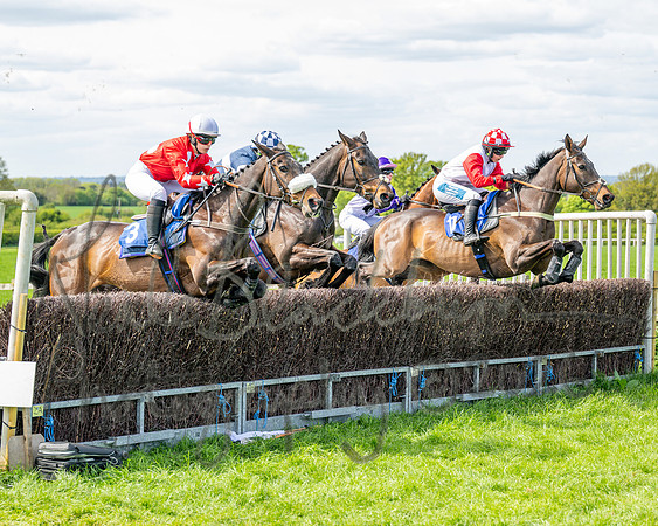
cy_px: 279
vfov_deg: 17.2
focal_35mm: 89
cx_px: 315
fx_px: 1741
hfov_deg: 21.4
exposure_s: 1/1600
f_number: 3.5
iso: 400
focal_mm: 70
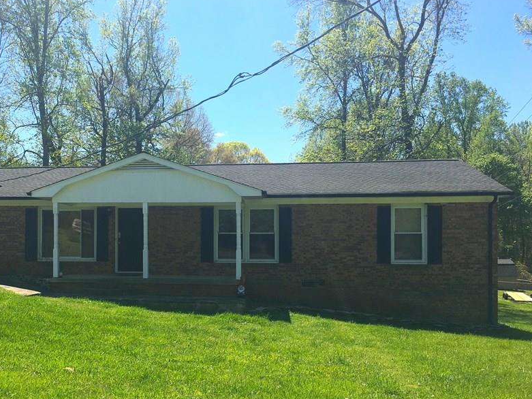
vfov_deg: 37.6
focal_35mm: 38
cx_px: 192
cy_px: 241
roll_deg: -0.4
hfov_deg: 48.4
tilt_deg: +2.4
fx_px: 584
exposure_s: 1/1637
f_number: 2.2
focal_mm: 4.15
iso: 25
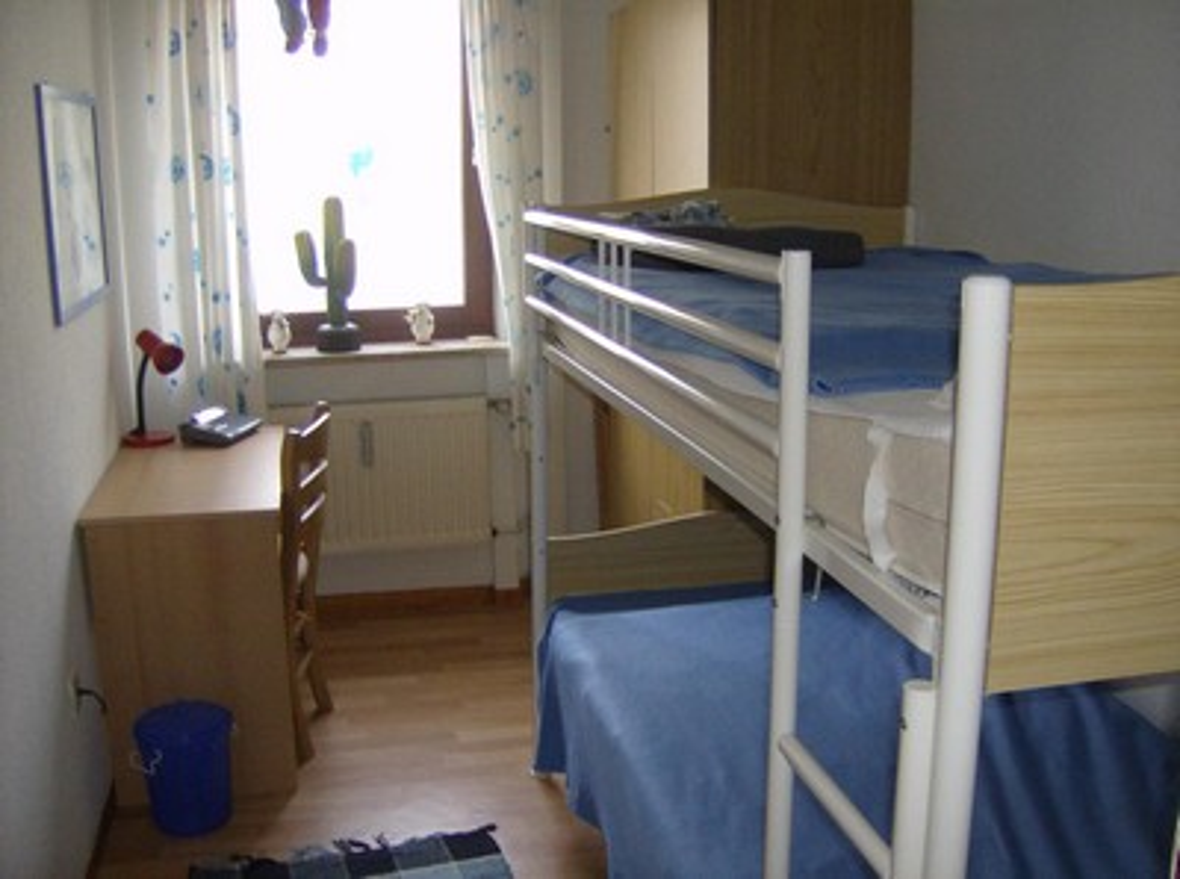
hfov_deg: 51.5
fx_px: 1224
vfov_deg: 39.5
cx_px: 590
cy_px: 440
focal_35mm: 36
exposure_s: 1/60
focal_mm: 6
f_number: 2.8
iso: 200
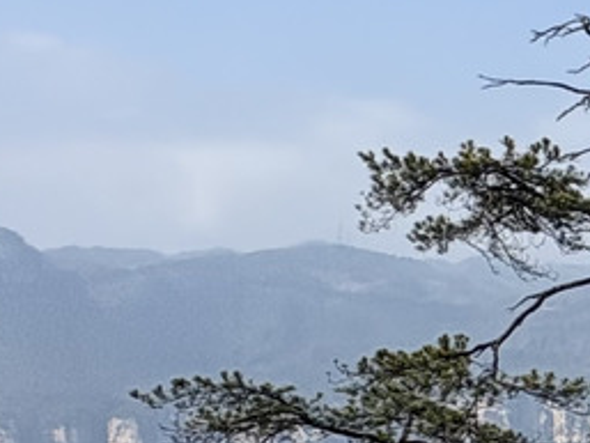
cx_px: 1490
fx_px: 1484
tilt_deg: +0.5
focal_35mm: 87
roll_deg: -0.7
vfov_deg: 16.9
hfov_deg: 13.9
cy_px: 319
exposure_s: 1/1506
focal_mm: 2.22
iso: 50
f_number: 2.2
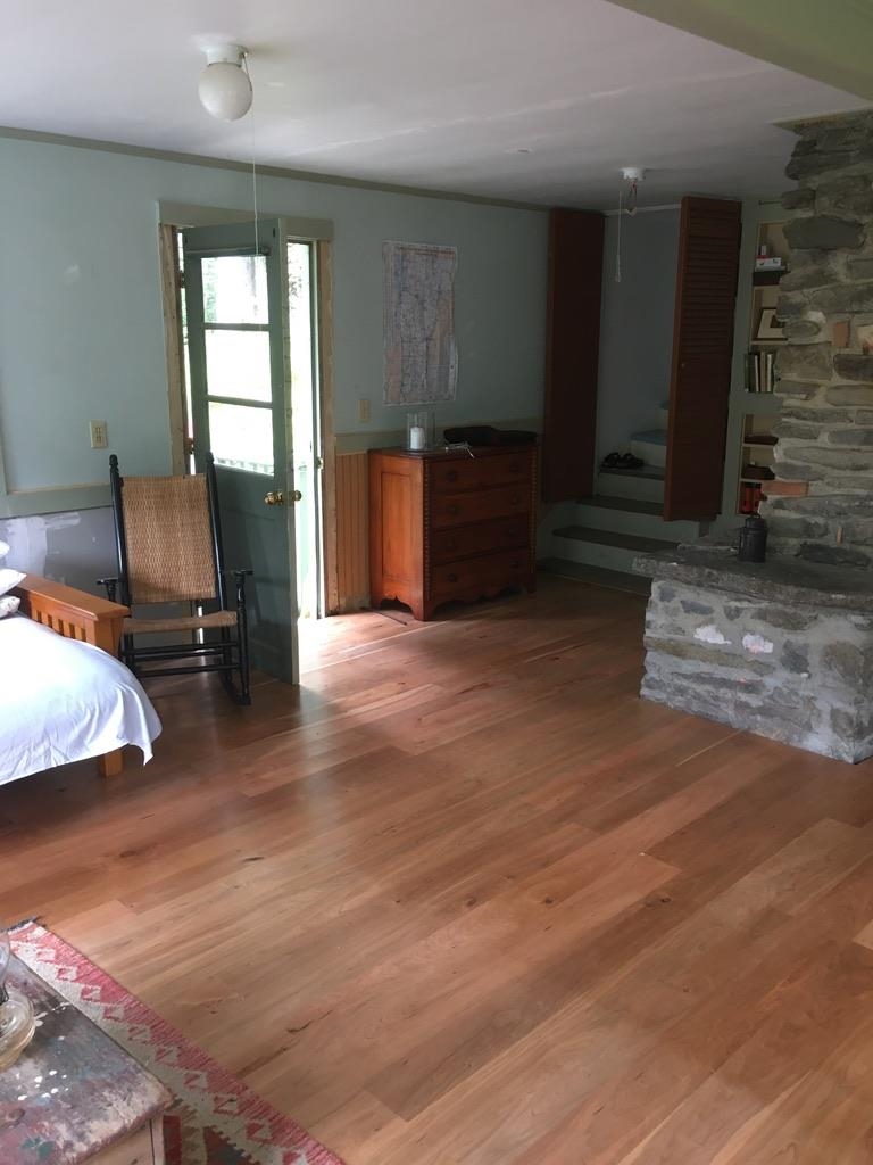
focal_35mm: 29
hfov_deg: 48.2
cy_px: 582
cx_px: 436
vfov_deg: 61.7
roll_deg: -0.5
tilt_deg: -15.4
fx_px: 975
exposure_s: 1/30
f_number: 2.2
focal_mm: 4.15
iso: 80
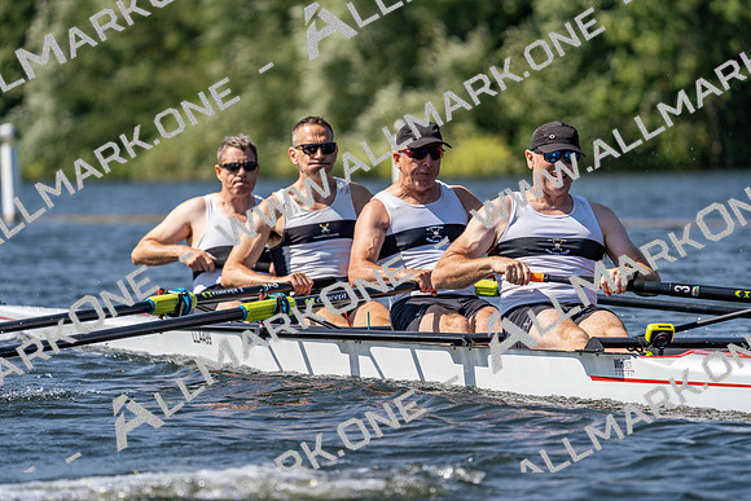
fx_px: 7052
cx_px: 376
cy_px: 250
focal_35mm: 338
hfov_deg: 6.1
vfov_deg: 4.1
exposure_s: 1/2000
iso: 250
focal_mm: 338
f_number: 6.3
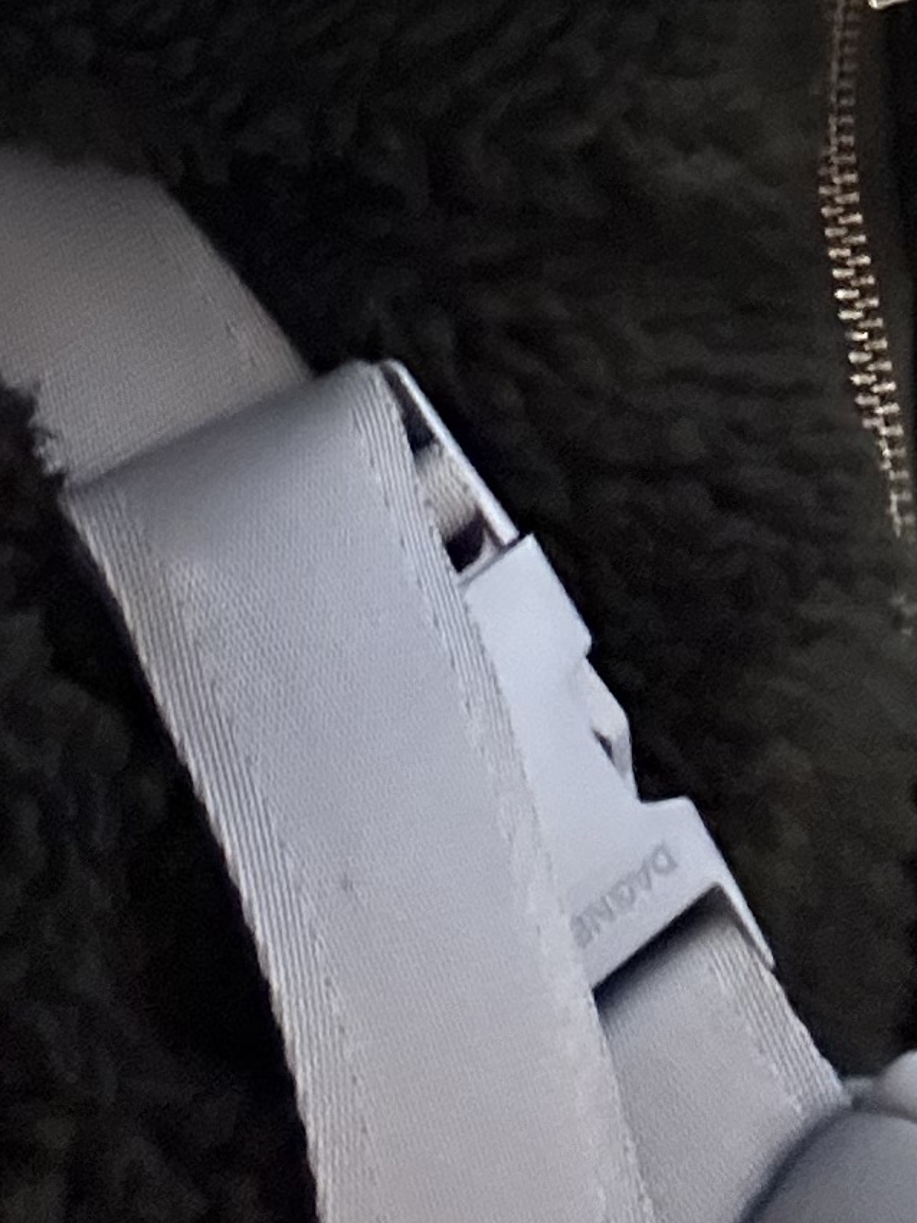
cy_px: -804
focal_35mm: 109
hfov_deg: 13.5
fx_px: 3852
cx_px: 183
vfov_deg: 16.0
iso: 500
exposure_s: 1/30
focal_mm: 2.69
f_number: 1.9
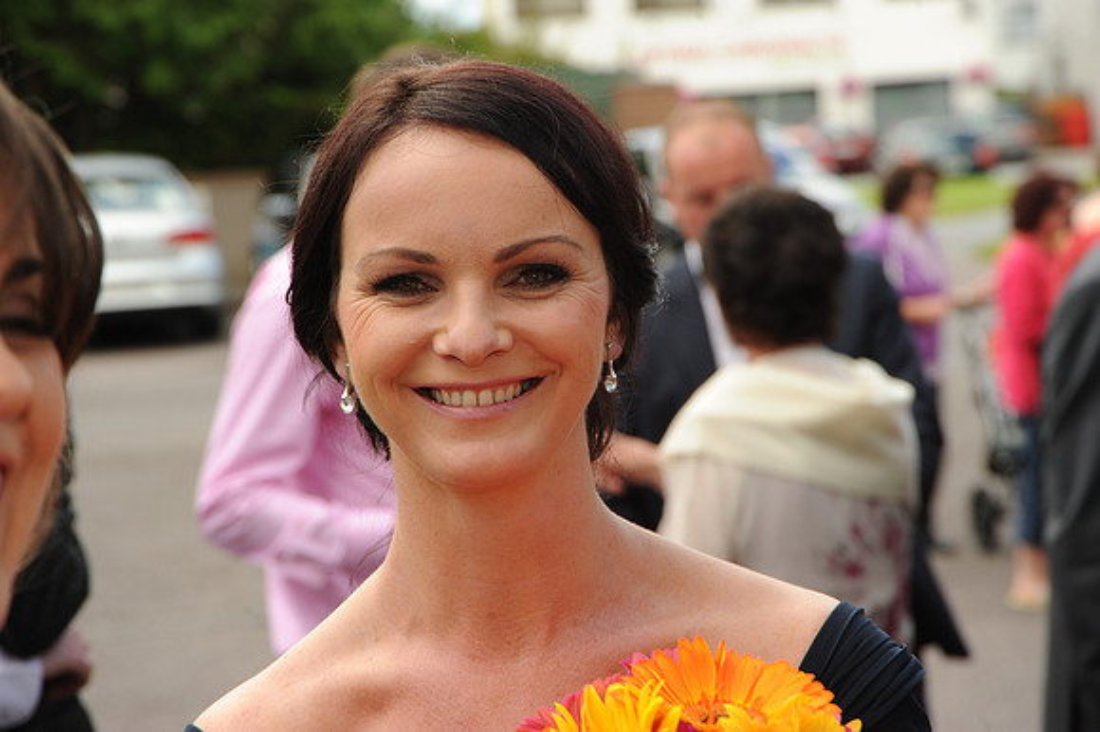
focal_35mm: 120
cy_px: 366
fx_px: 3664
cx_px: 550
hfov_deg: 17.1
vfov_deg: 11.4
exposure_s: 1/250
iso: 400
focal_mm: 120
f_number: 9
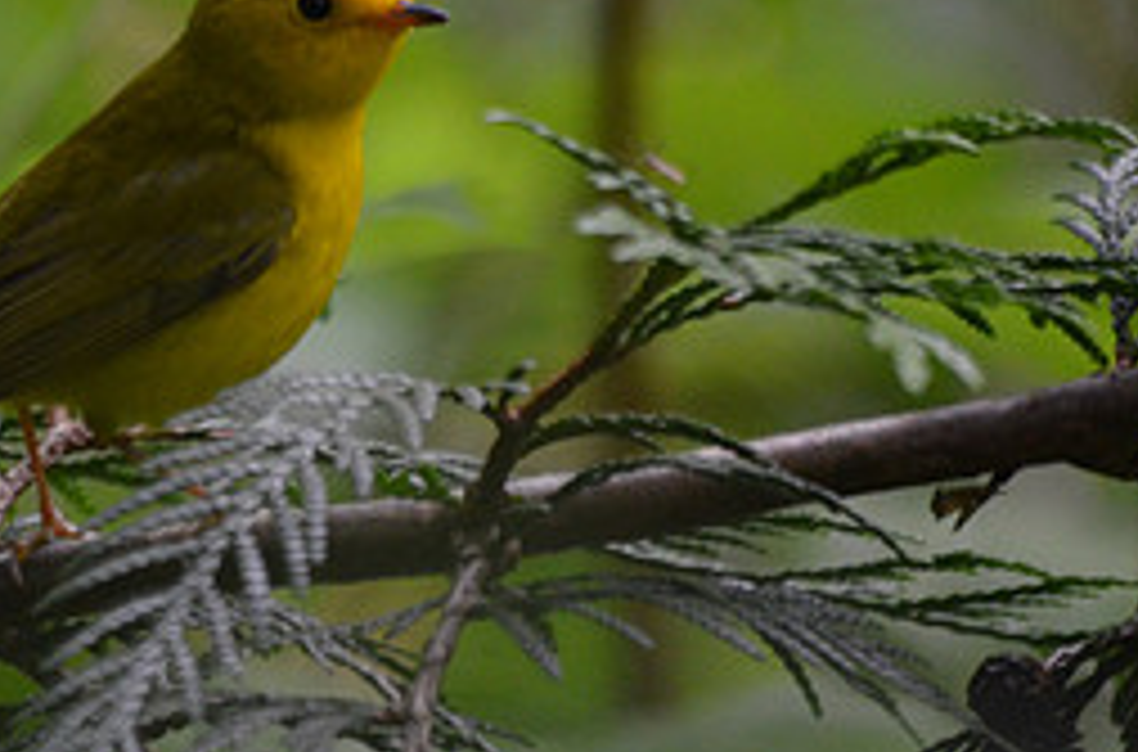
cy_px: 243
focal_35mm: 1032
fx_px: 32521
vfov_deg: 1.3
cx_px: 171
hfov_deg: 2.0
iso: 1600
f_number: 5.6
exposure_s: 1/250
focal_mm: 300
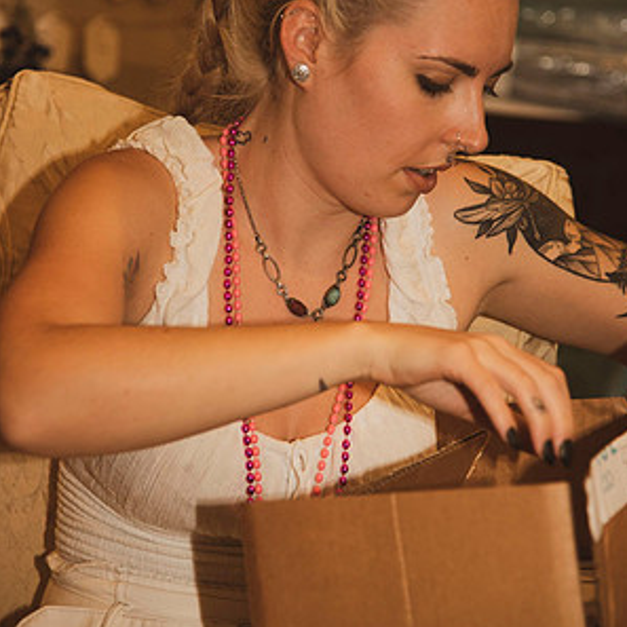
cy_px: 266
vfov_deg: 12.9
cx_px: 315
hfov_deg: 12.9
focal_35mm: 135
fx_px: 2766
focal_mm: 105
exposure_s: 1/200
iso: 640
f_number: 4
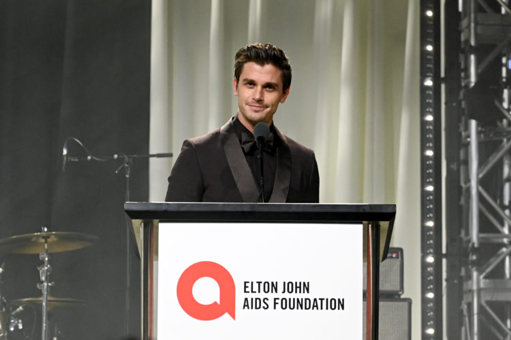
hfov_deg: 14.9
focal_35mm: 138
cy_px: 170
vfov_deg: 9.9
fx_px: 1959
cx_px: 256
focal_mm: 92
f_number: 4
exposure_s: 1/400
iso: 3200
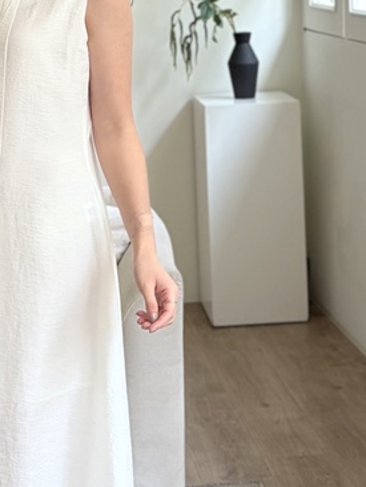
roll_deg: +0.9
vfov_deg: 27.3
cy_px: 198
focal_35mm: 71
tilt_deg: -4.6
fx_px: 1000
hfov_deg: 20.2
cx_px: 16
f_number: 1.6
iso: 80
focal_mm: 5.96
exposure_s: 1/122
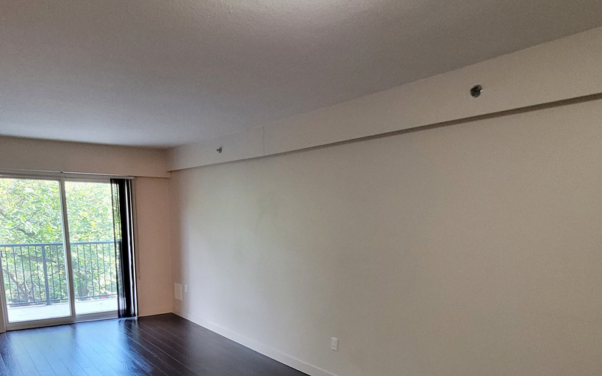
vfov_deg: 44.2
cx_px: 243
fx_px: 427
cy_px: 325
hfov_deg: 69.7
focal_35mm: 26
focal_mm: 1.74
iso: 400
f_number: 2.2
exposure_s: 1/60
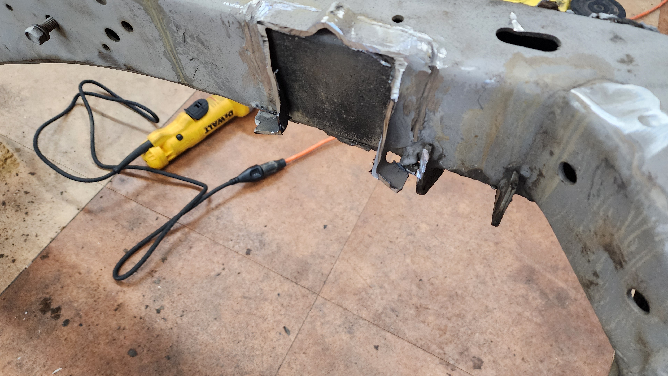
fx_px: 461
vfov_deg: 44.1
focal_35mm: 26
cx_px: 333
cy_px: 149
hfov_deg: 71.9
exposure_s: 1/120
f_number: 1.8
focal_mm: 6.4
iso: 500
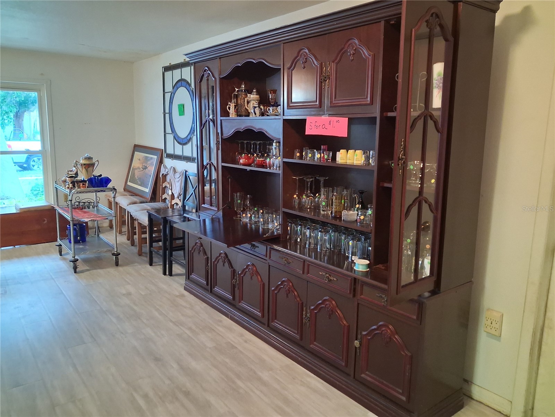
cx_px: 278
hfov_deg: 65.3
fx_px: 433
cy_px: 208
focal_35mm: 27
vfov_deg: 51.4
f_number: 1.8
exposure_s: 1/33
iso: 500
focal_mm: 4
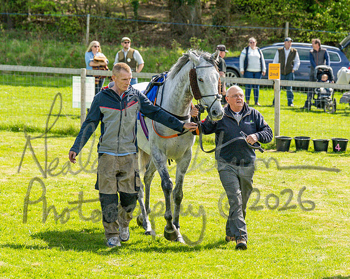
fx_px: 2001
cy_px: 122
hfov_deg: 10.0
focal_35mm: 193
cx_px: 167
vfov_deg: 8.0
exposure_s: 1/3200
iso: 400
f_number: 4
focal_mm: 86
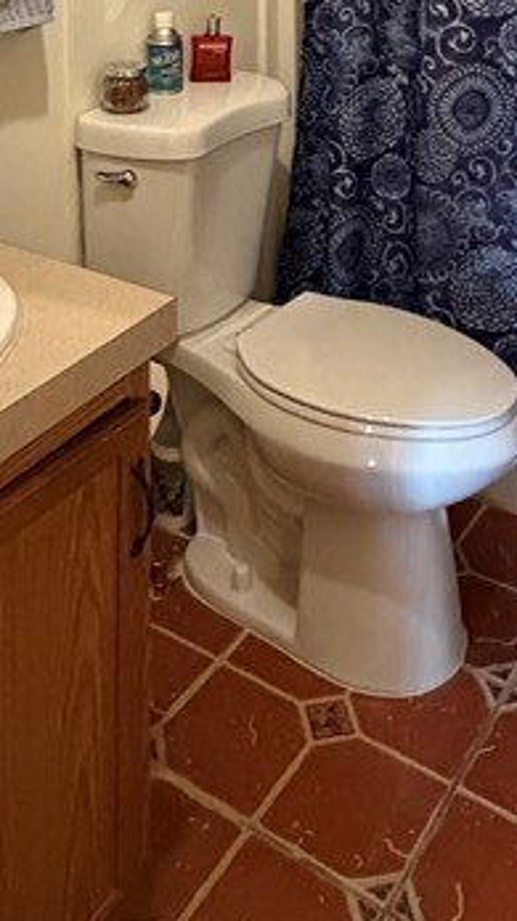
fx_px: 1098
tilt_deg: -2.8
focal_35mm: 45
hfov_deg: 26.5
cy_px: -130
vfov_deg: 37.0
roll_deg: +0.0
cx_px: 297
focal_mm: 2.22
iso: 1000
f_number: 2.2
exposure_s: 1/60
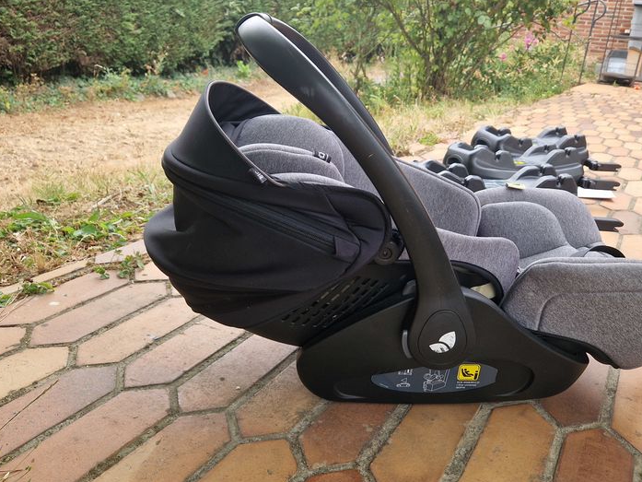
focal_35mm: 33
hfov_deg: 55.3
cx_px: 344
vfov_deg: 42.9
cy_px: 255
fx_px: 612
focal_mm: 5.4
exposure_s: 1/180
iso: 50
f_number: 1.8
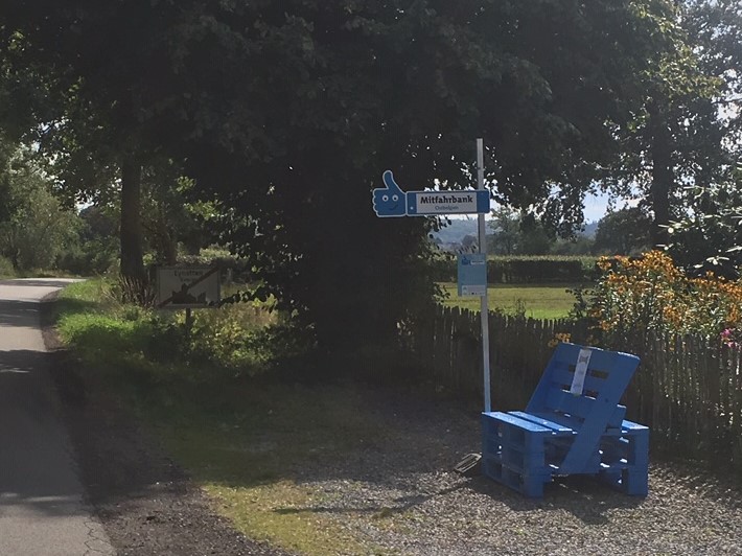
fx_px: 621
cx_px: 371
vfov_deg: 48.2
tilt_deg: -6.5
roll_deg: -0.7
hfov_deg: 61.7
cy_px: 278
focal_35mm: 29
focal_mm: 4.15
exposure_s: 1/1451
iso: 25
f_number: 2.2
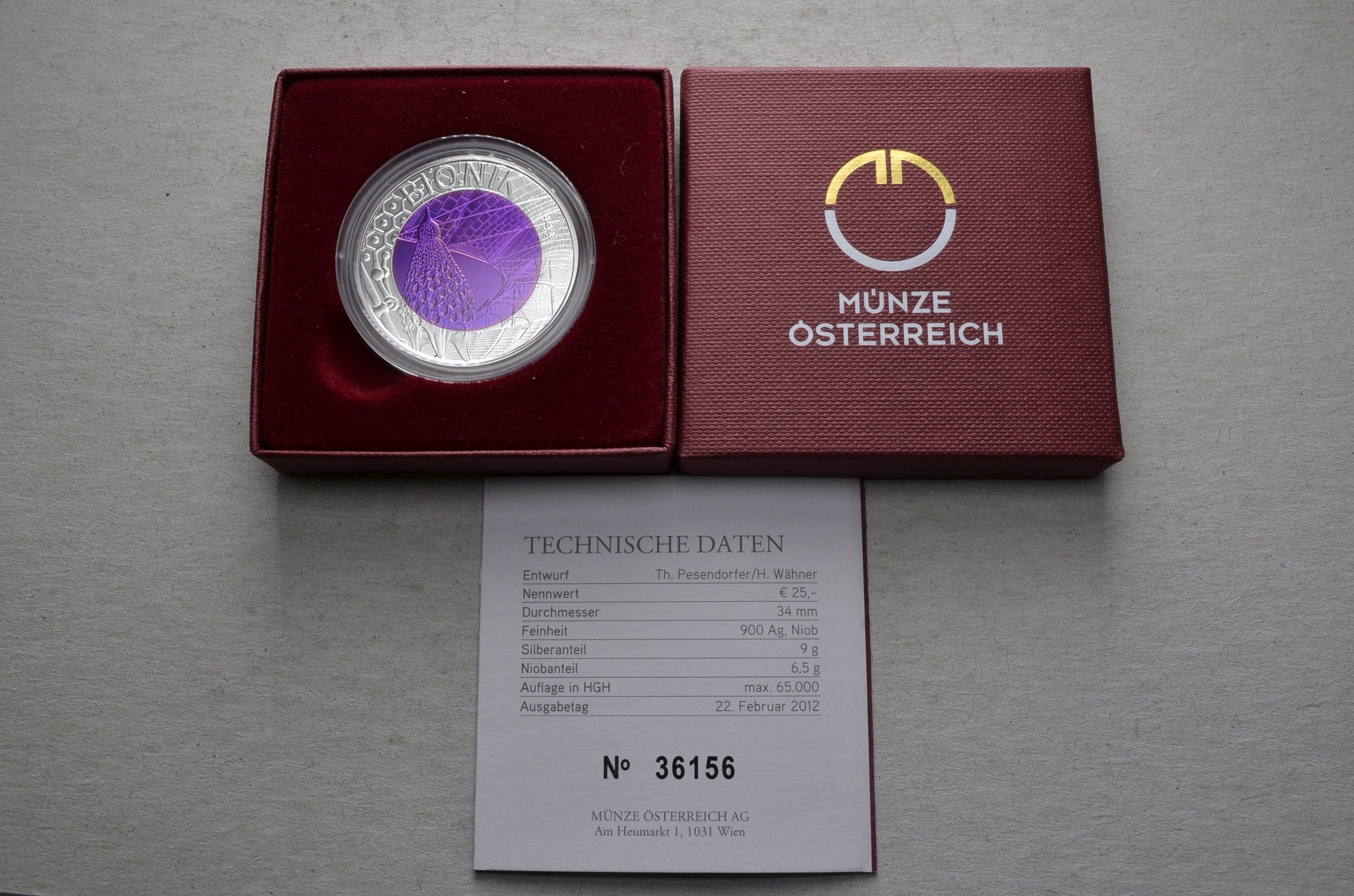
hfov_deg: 57.3
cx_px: 677
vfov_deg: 39.8
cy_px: 448
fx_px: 1239
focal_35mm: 33
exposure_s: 1/250
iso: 400
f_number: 14
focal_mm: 22
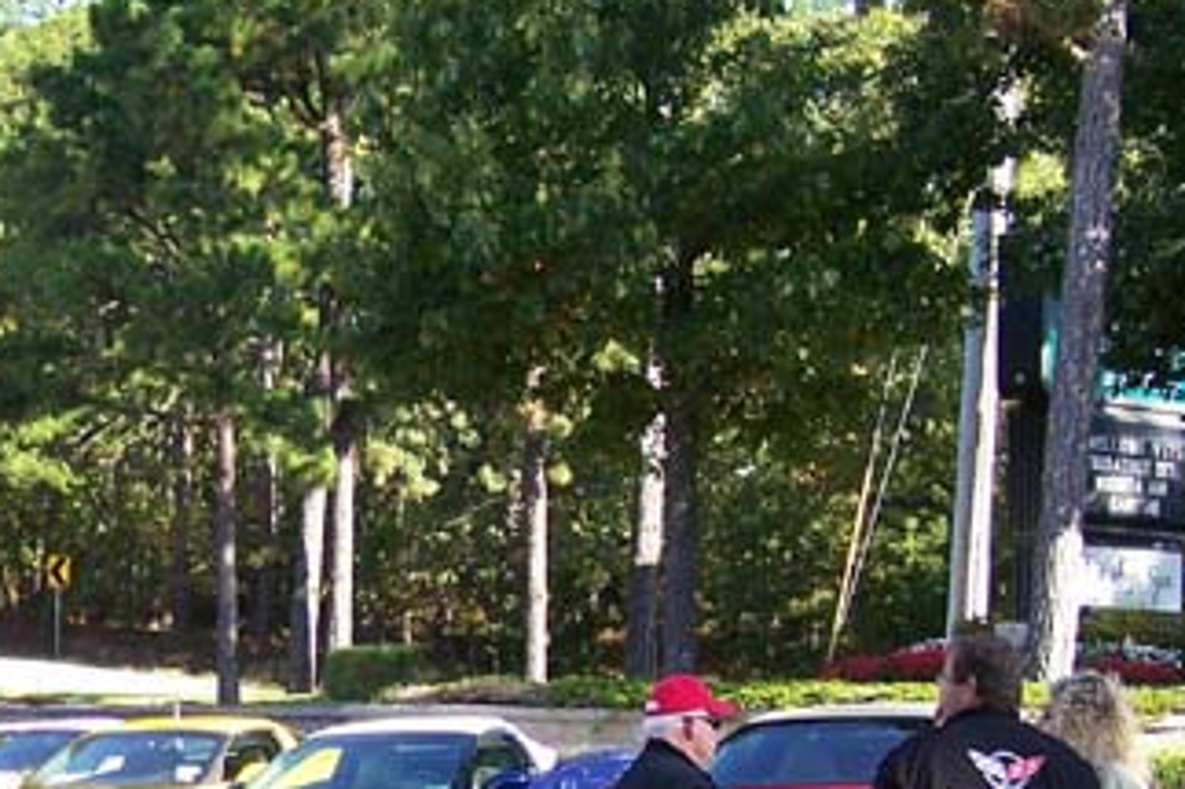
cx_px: 301
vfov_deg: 13.8
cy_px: 728
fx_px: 3224
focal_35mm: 98
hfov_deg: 20.7
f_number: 2.8
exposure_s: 1/250
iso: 80
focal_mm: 6.3
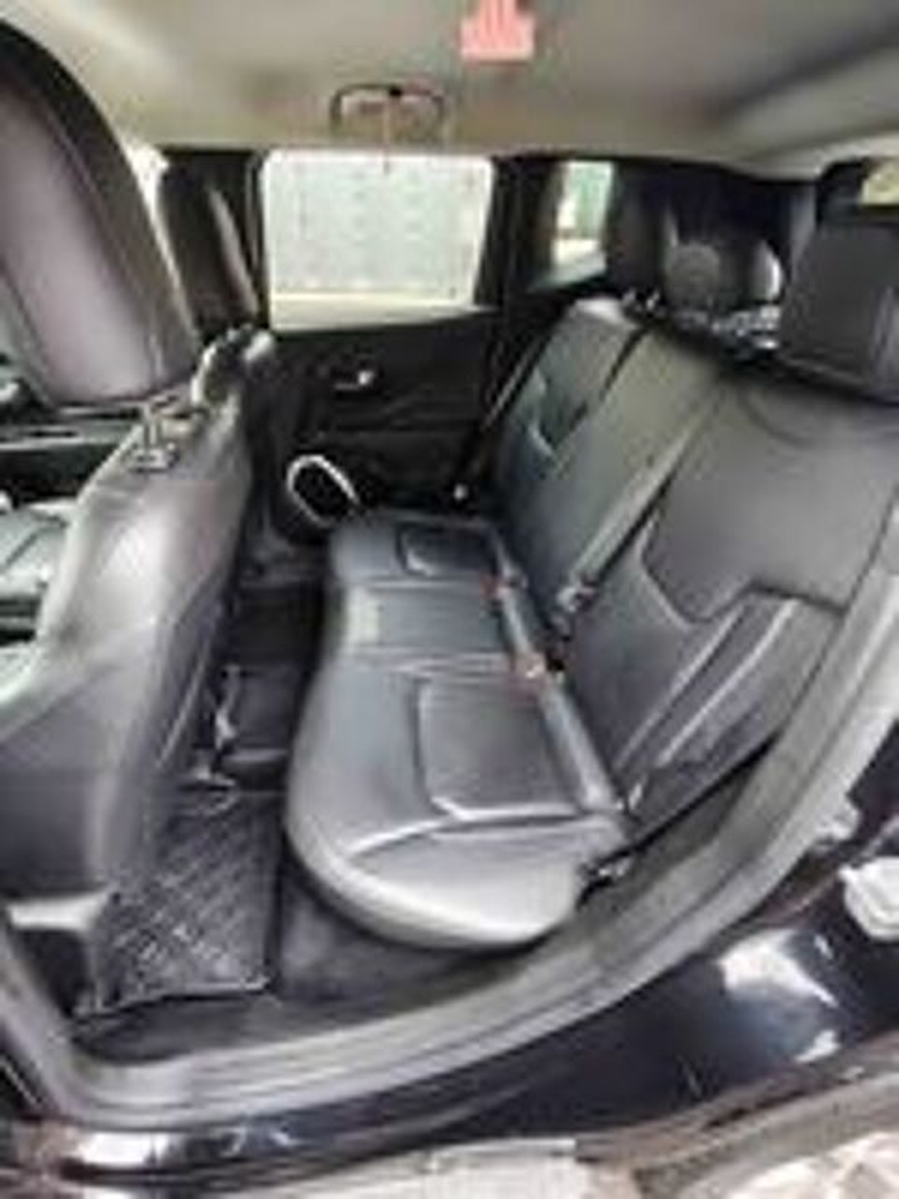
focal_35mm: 15
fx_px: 519
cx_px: 450
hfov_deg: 81.7
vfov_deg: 98.2
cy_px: 600
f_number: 2.2
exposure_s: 1/50
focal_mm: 1.67
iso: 640
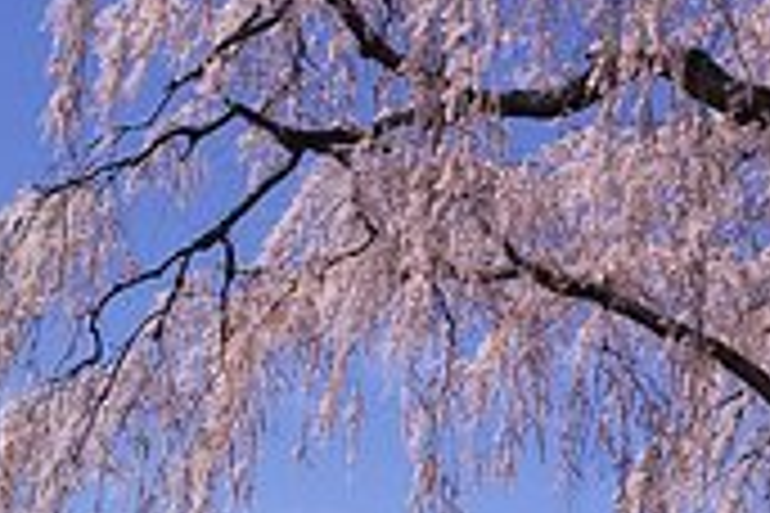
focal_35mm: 126
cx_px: 878
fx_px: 2695
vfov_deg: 10.9
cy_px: 297
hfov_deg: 15.8
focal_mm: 28
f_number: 8
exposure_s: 1/800
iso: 200
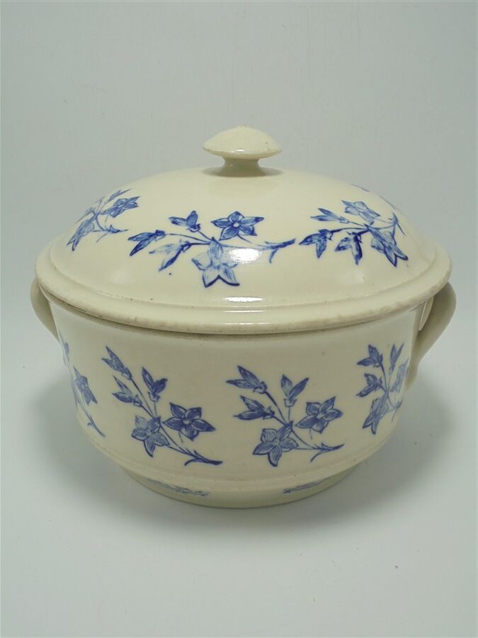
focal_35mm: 34
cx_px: 239
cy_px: 319
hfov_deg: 41.8
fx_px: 626
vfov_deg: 54.0
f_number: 4
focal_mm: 6.1
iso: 100
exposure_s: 1/100
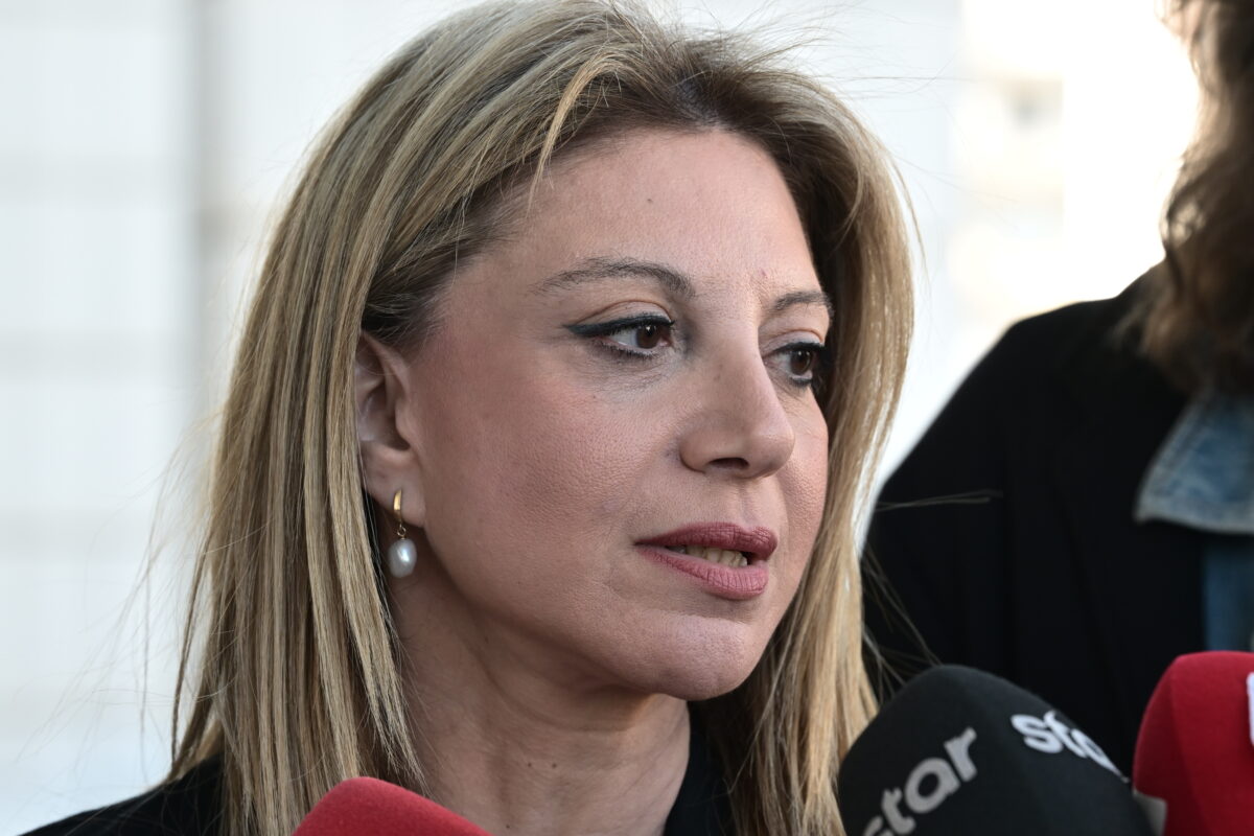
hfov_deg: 13.7
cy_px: 418
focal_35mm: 150
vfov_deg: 9.1
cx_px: 627
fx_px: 5225
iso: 500
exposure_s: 1/250
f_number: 5
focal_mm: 100
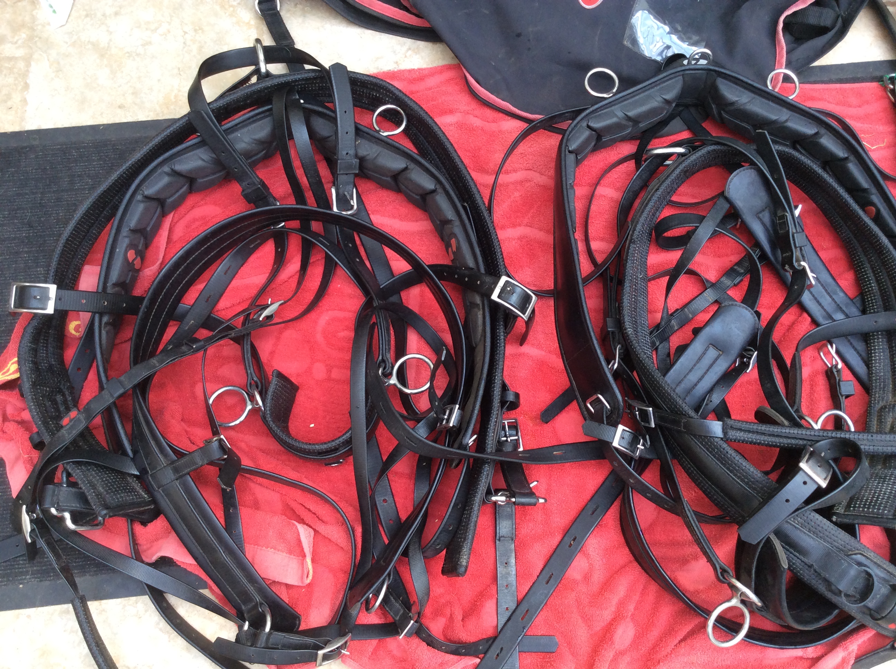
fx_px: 827
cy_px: 334
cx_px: 448
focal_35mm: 32
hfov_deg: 56.9
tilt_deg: -73.7
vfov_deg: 44.1
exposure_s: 1/100
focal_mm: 3.3
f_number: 2.4
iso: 64
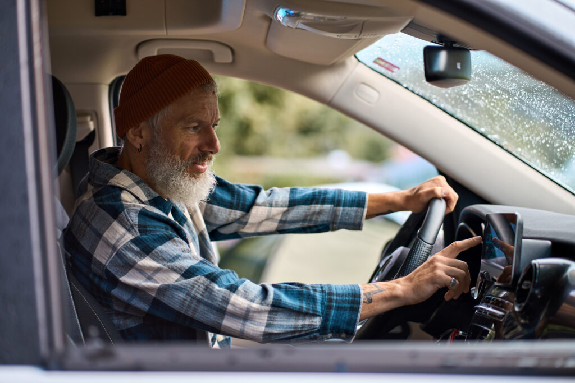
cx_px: 288
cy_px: 192
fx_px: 1358
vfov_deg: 16.1
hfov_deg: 23.9
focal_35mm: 85
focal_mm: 85
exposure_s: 1/250
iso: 320
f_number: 2.2
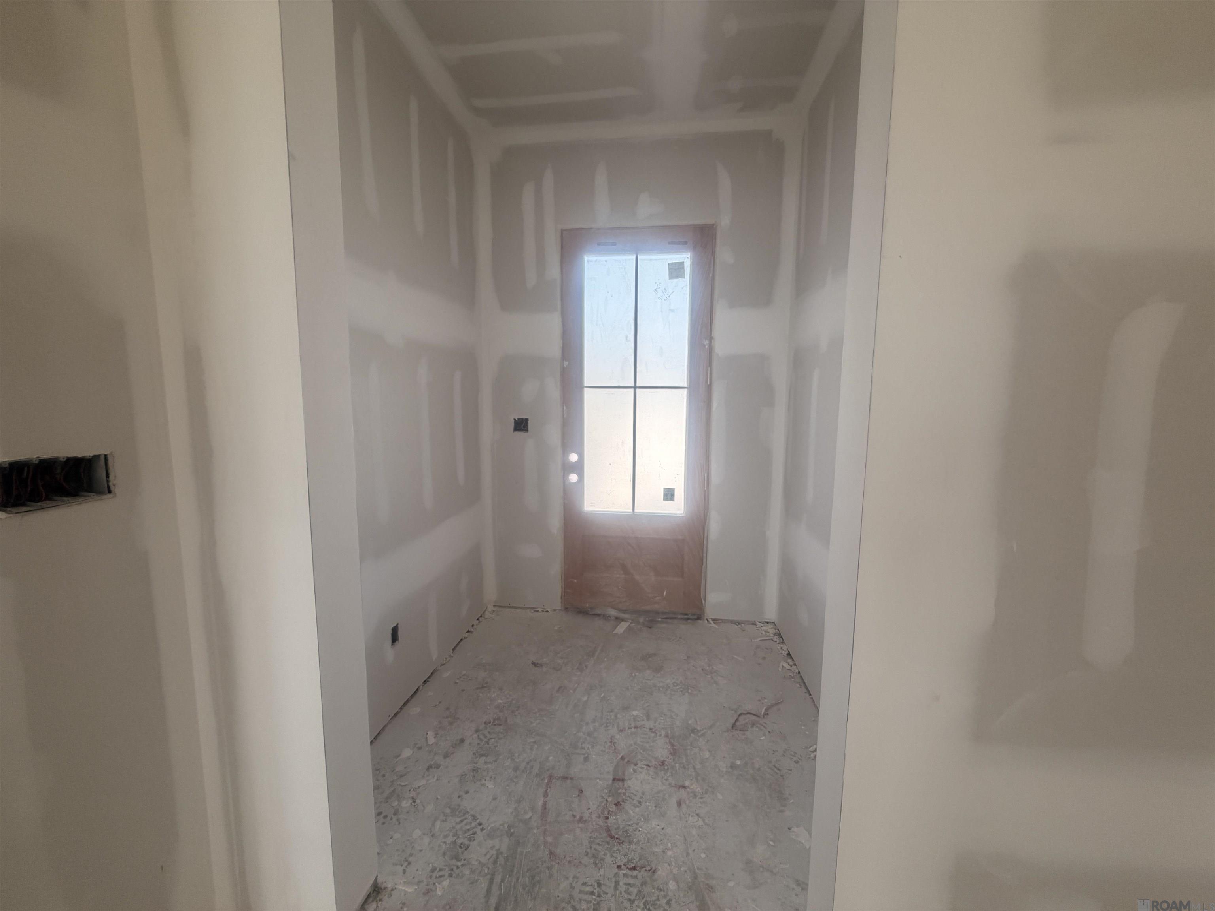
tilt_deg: -6.0
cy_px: 456
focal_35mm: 14
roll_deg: +0.1
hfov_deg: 102.1
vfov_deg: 85.7
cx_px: 608
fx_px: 491
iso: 100
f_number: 2.2
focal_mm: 2.22
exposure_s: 1/121
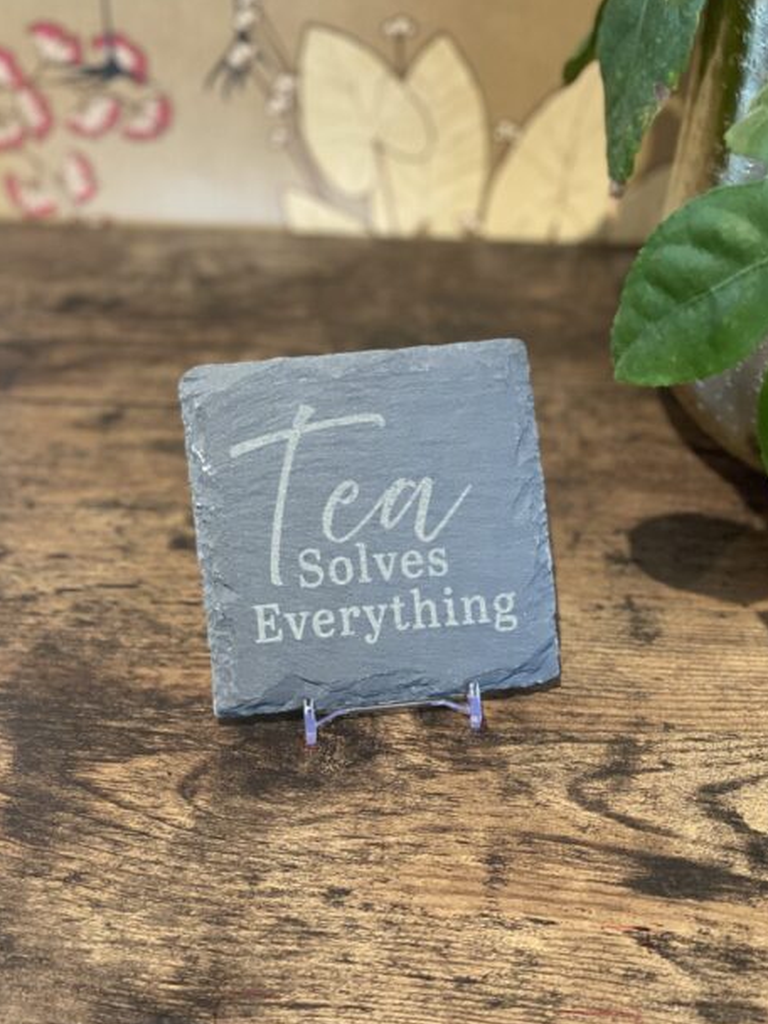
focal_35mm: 57
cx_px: 389
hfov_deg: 25.7
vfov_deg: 33.8
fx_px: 1686
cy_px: 472
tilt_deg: -37.7
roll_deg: +2.4
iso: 320
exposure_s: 1/33
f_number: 2
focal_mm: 6
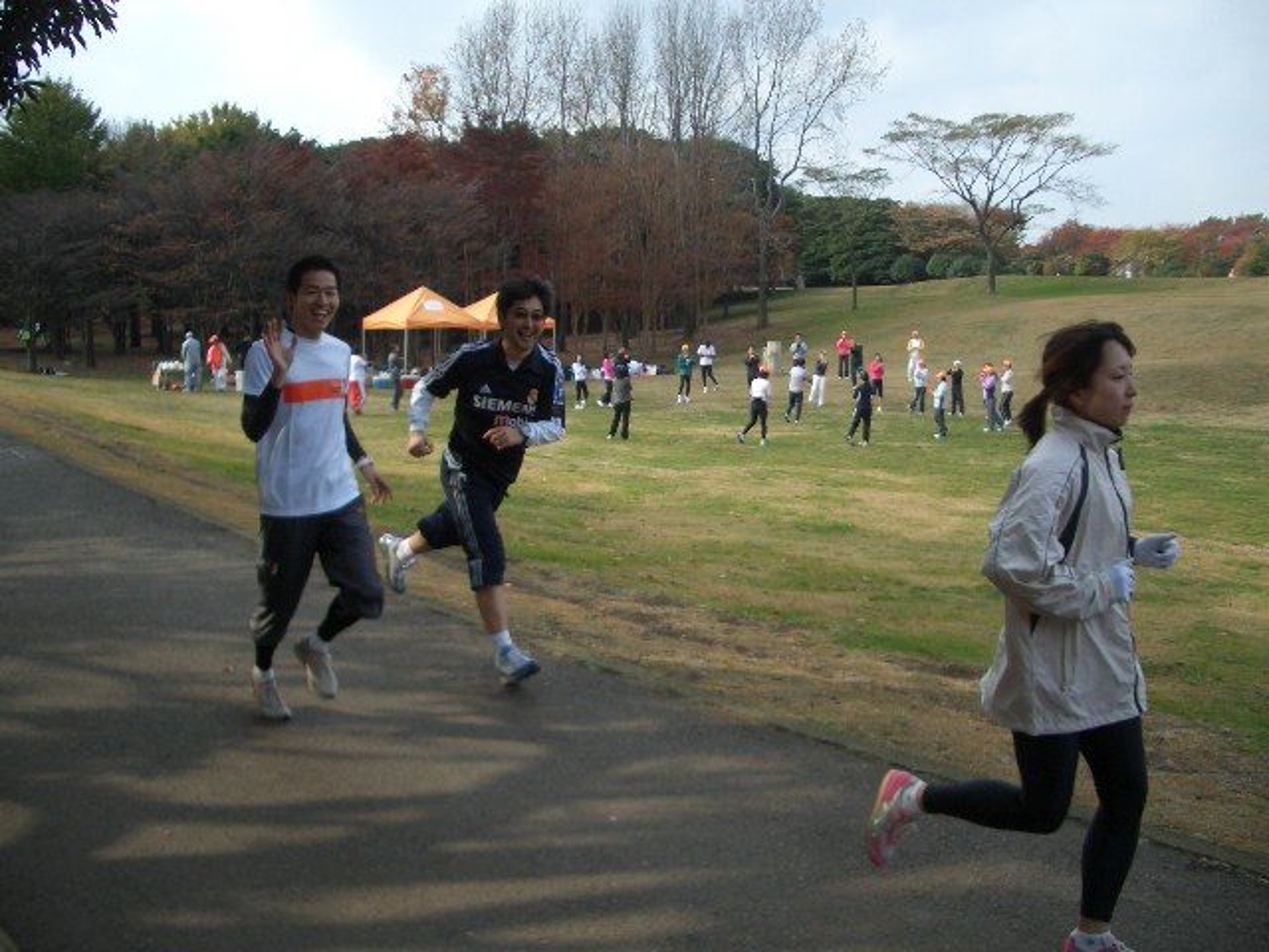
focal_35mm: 35
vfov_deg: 40.7
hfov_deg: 52.6
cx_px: 634
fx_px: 1283
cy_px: 476
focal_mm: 5.8
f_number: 2.6
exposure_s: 1/640
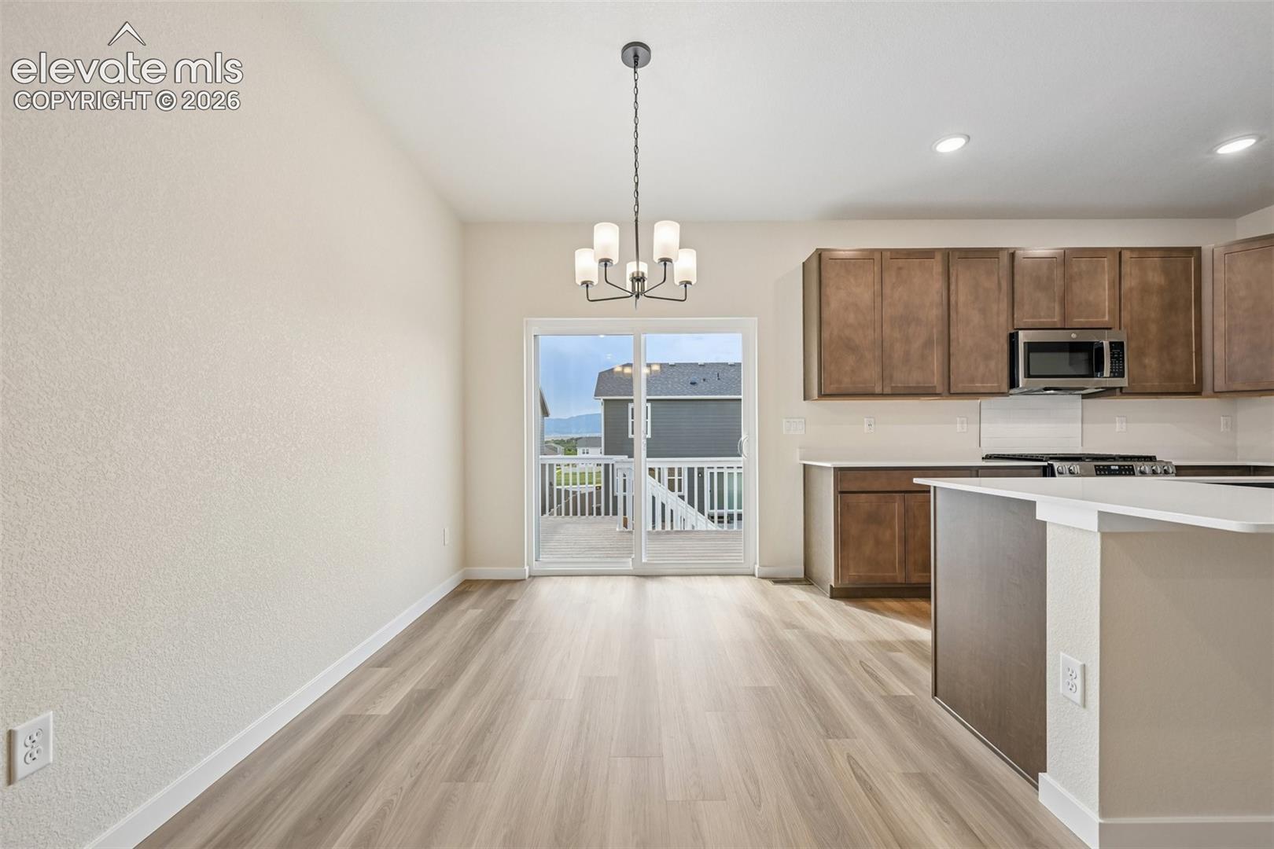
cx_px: 637
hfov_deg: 104.3
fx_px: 495
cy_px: 424
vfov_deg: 81.2
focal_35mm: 14
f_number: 9
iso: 80
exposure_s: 1/15
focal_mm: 14
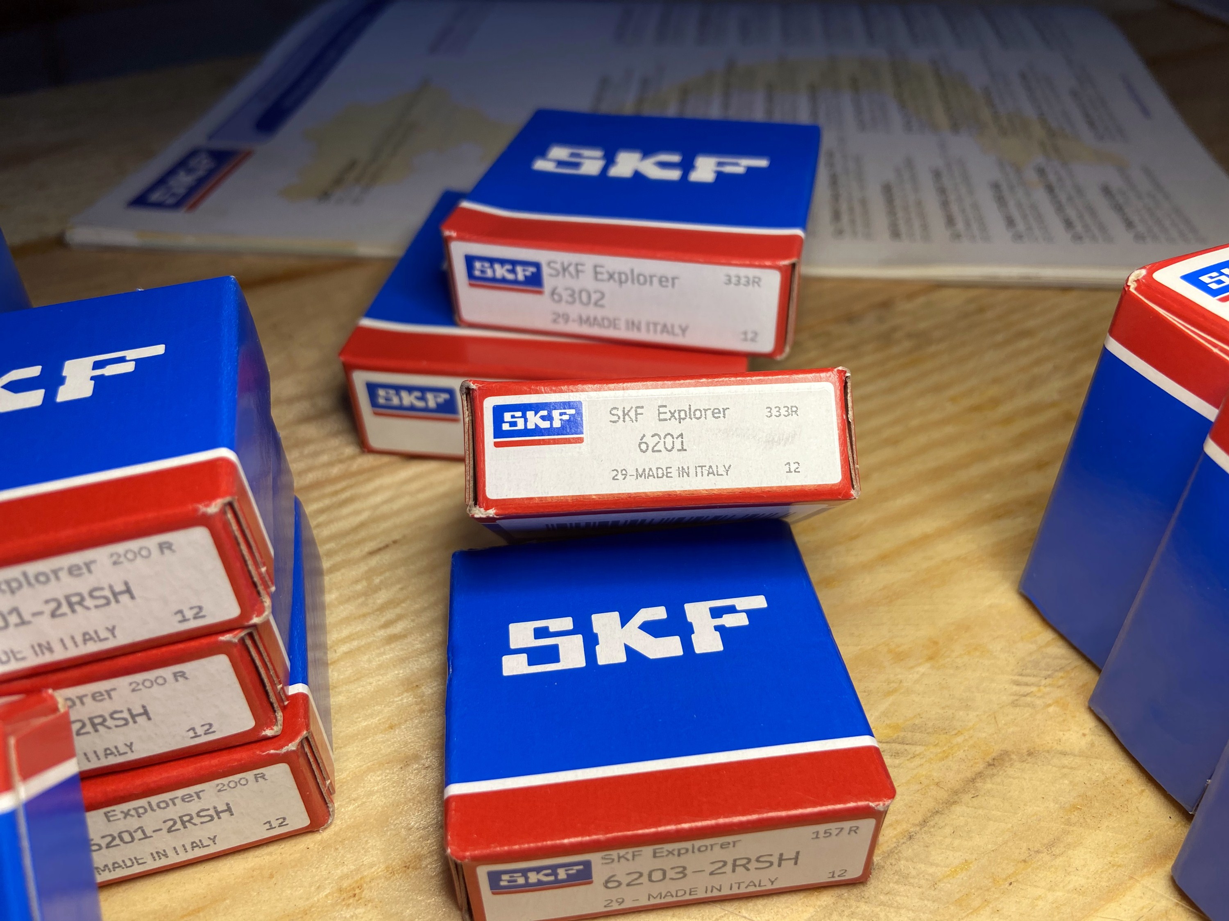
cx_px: 614
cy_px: 460
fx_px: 923
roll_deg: +1.6
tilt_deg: -38.4
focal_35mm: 26
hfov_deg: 67.3
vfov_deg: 53.1
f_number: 1.8
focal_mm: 4.25
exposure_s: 1/131
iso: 32
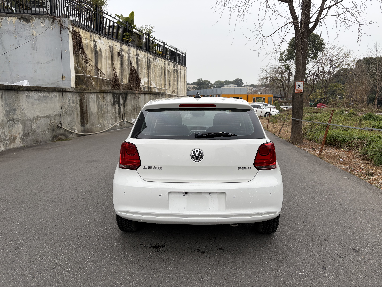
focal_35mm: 26
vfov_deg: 53.1
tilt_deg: -8.6
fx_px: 287
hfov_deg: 67.3
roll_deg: -0.9
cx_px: 191
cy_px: 144
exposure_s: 1/1016
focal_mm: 5.96
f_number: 1.6
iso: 50
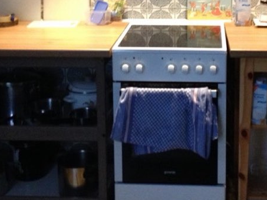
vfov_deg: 17.1
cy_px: 11
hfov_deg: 22.9
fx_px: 656
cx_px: 185
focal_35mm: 85
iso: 400
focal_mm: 4.28
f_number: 2.4
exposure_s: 1/17
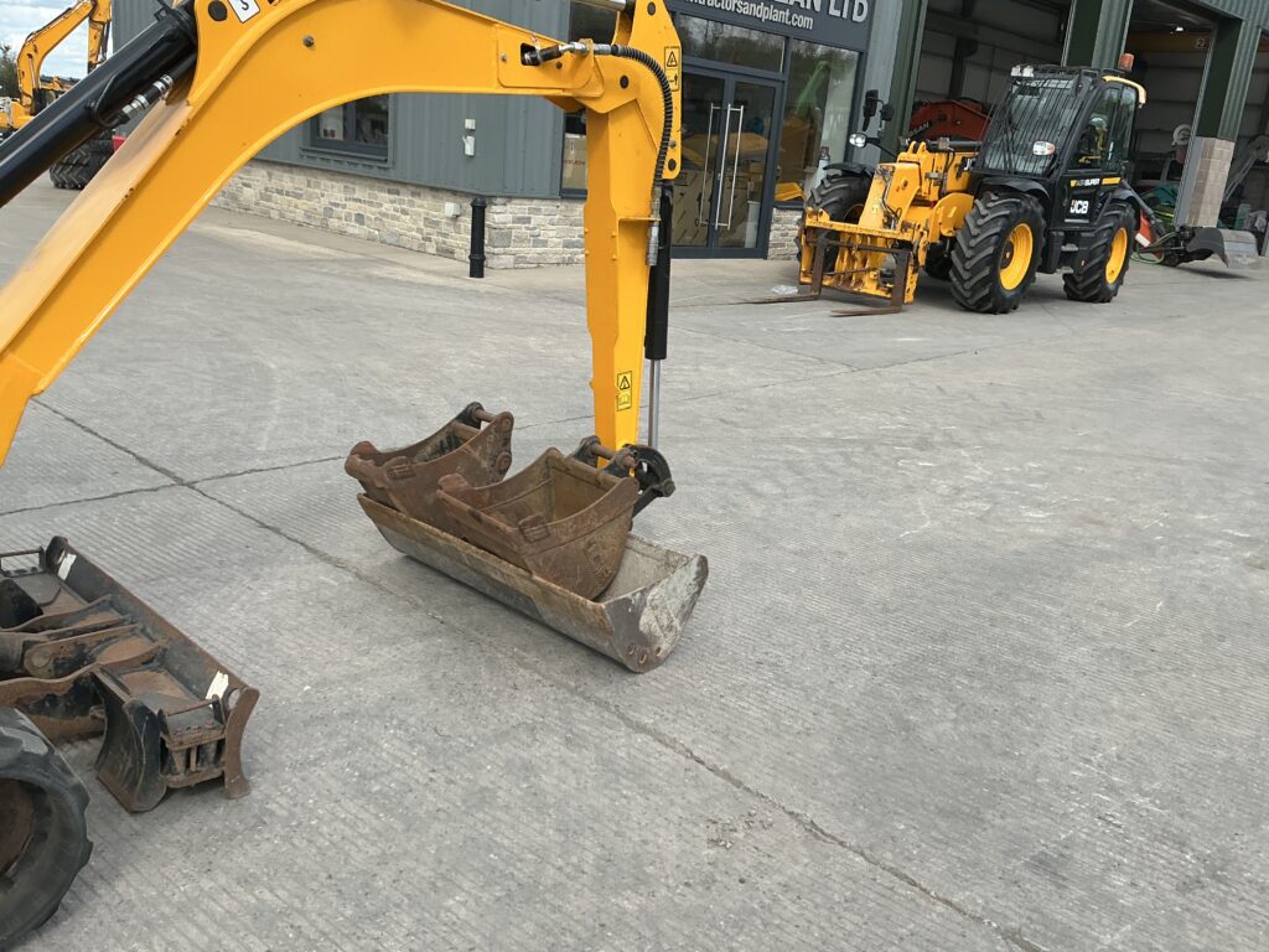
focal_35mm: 28
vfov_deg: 49.7
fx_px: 1026
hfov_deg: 63.4
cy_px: 476
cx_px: 634
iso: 25
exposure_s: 1/855
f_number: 1.8
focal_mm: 3
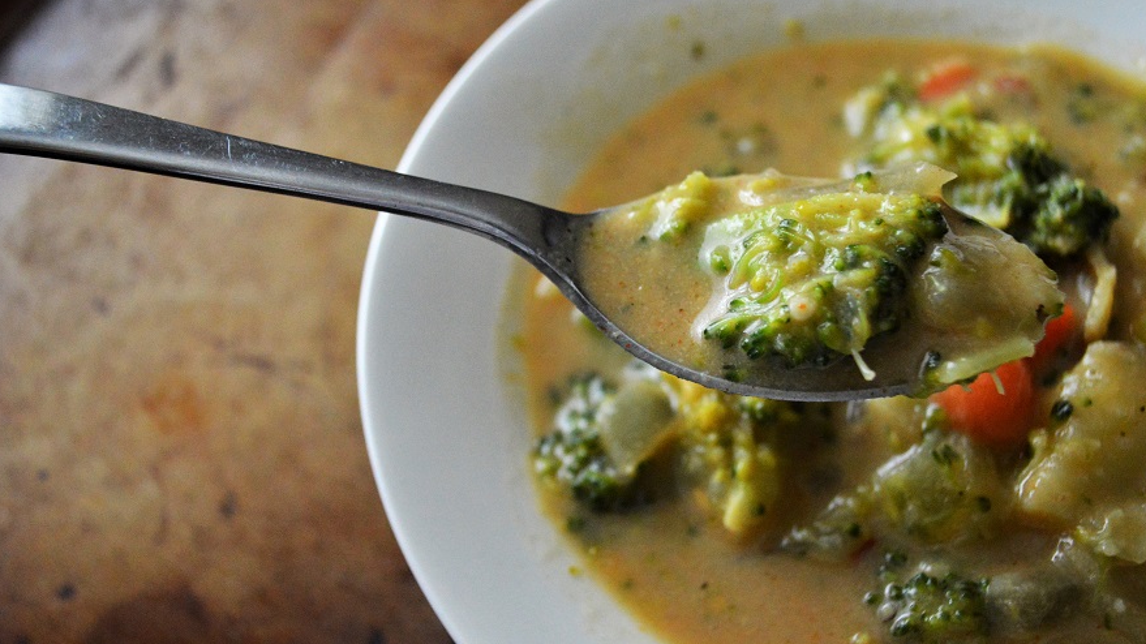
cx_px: 579
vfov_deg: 26.5
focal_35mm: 45
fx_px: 1367
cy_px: 304
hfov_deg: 45.5
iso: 3200
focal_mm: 28
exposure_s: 1/160
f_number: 4.5
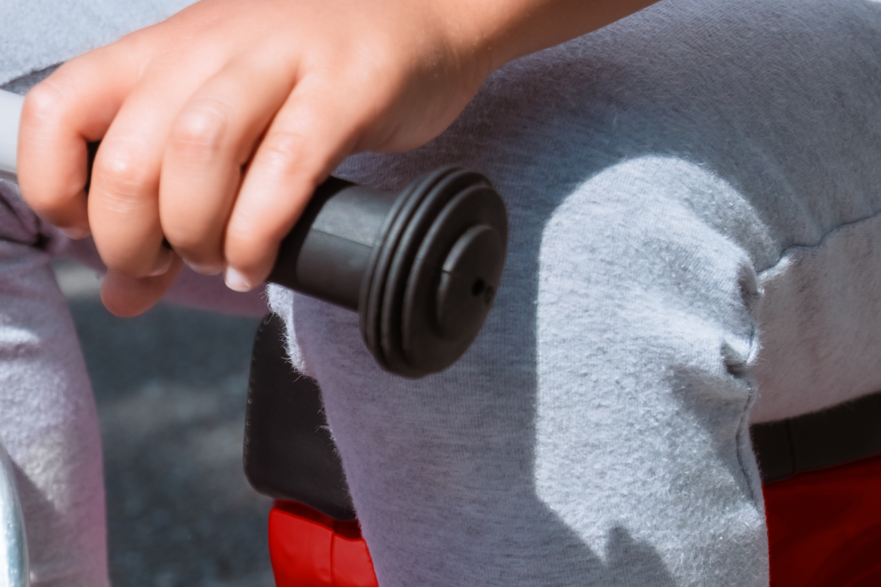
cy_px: 830
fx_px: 3497
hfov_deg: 13.9
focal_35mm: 143
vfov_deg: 9.4
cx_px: -192
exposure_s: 1/1000
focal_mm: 34.7
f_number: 5
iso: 100
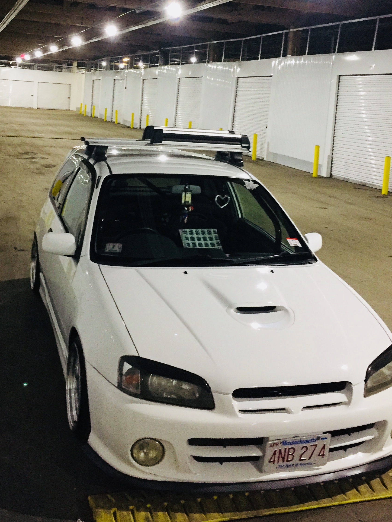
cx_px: 178
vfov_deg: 44.2
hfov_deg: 34.3
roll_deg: -3.9
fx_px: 634
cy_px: 178
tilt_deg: -5.7
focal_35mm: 42
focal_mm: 4.15
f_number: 2.2
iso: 250
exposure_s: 1/24
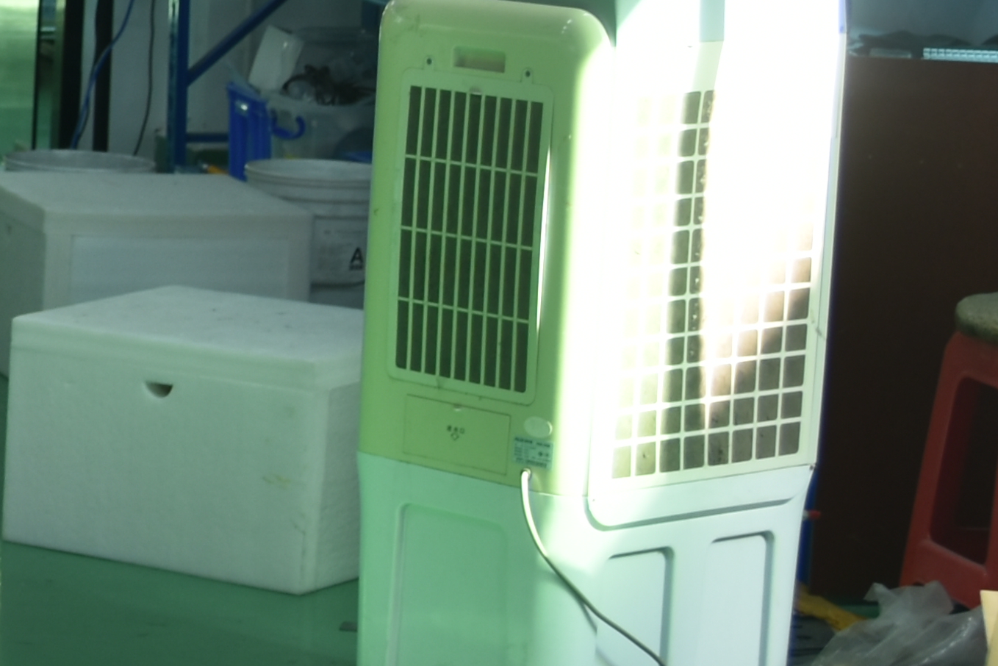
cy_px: 110
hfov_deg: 11.7
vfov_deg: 8.6
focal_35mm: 159
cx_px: -928
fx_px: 4408
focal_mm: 24
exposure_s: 1/25
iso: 100
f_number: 4.5
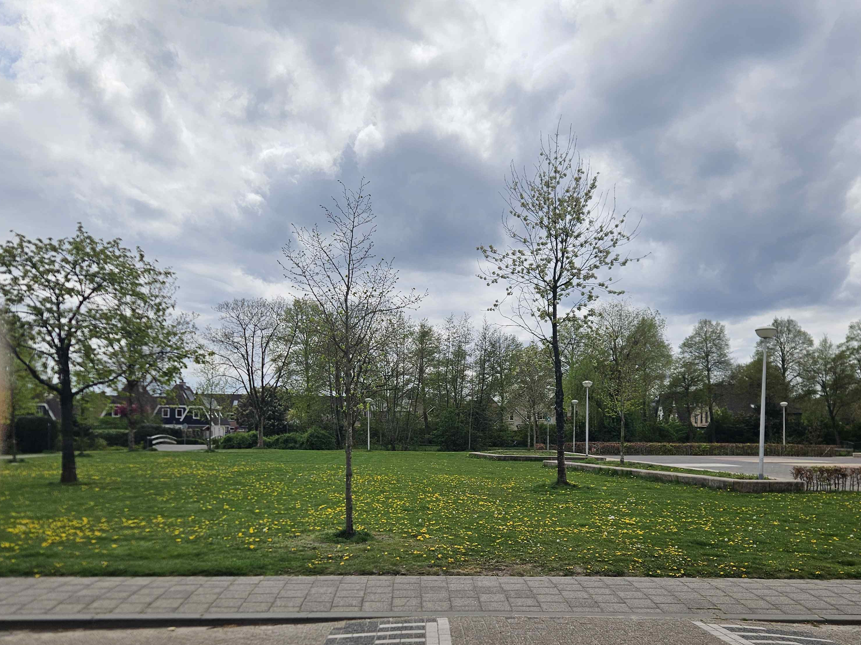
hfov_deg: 58.4
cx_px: 426
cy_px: 440
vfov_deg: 44.6
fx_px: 771
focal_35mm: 31
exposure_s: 1/4256
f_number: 1.8
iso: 25
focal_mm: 5.4
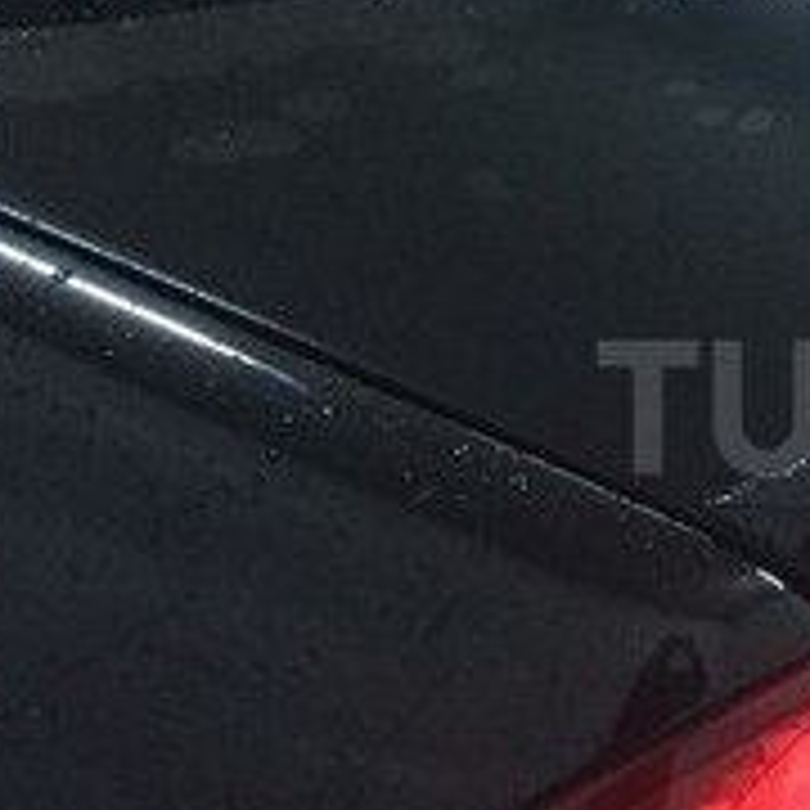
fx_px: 2489
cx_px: 1058
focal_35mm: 94
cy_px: 407
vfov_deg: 18.5
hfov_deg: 17.3
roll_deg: -4.6
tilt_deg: -29.3
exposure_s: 1/25
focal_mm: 4.15
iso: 250
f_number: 2.2
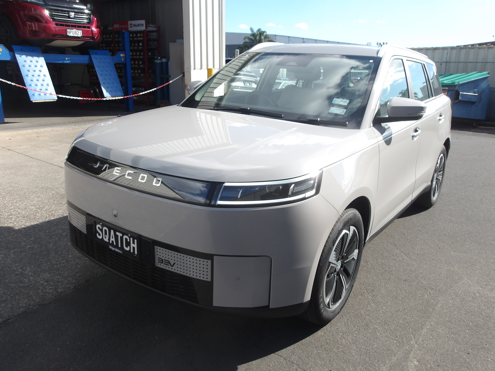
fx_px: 386
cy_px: 186
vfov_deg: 51.4
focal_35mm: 27
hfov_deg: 65.3
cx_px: 248
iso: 100
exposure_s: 1/60
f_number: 10.4
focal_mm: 4.9
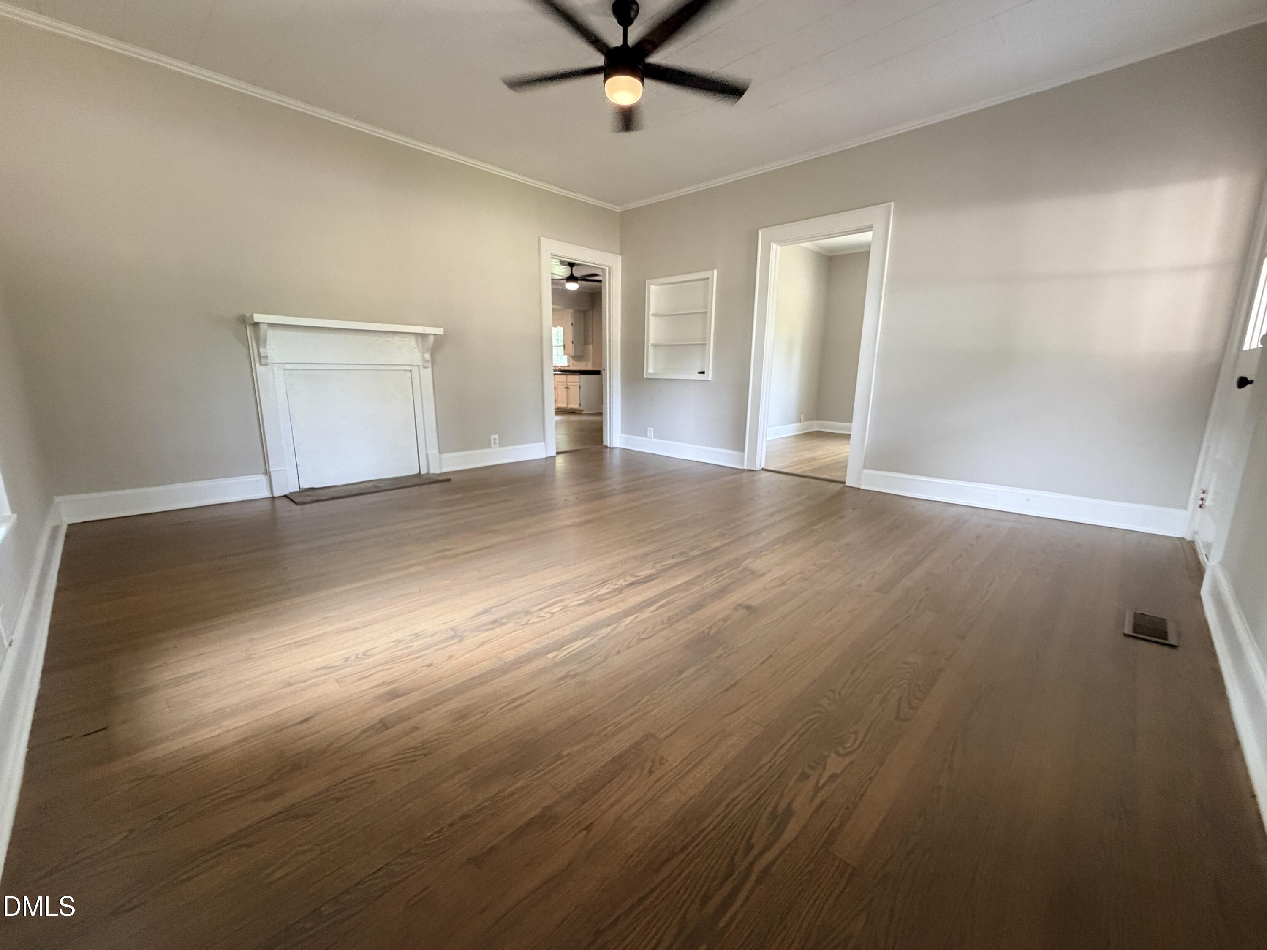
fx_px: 512
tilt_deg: -11.1
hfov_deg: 102.1
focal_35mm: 14
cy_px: 475
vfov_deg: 85.7
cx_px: 634
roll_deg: +0.2
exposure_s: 1/60
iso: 400
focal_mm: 2.22
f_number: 2.2
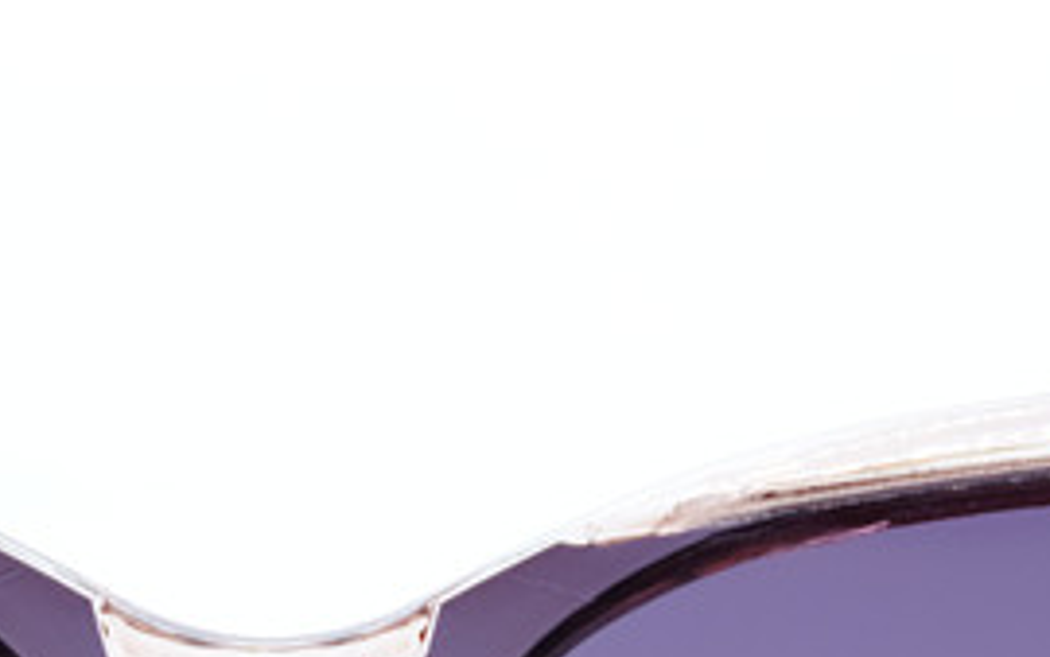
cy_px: 758
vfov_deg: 4.2
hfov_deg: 6.7
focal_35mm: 313
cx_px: 315
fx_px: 8961
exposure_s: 1/140
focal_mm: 55
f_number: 5.6
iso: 160
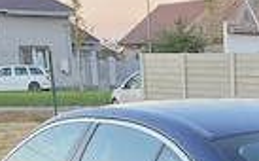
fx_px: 754
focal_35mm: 107
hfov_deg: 19.0
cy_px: 403
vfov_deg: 10.3
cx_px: 257
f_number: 1.4
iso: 125
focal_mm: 6.5
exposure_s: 1/180
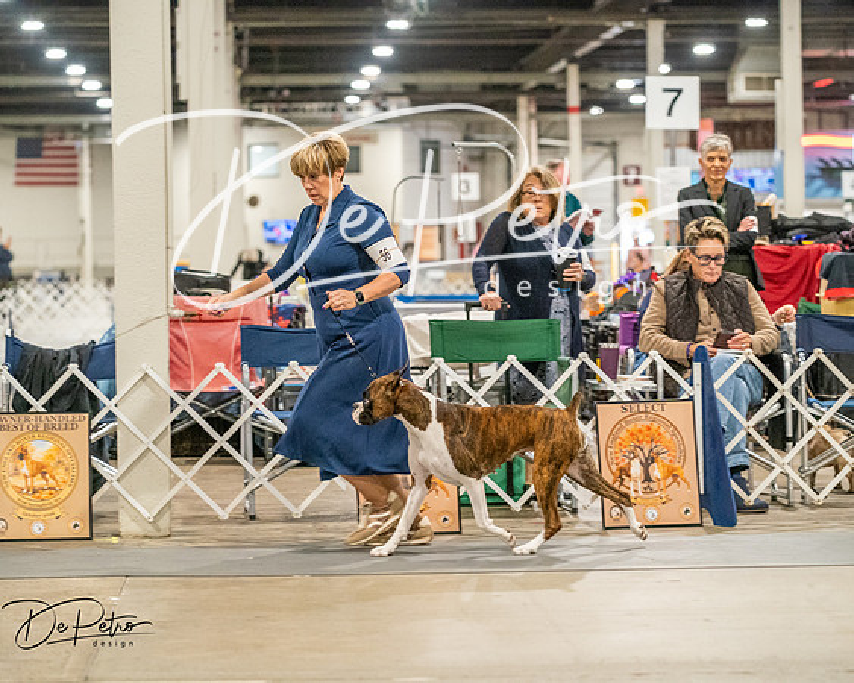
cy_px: 342
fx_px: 3102
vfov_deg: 12.6
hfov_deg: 15.7
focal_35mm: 123
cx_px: 427
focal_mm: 109
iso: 6400
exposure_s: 1/250
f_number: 3.5
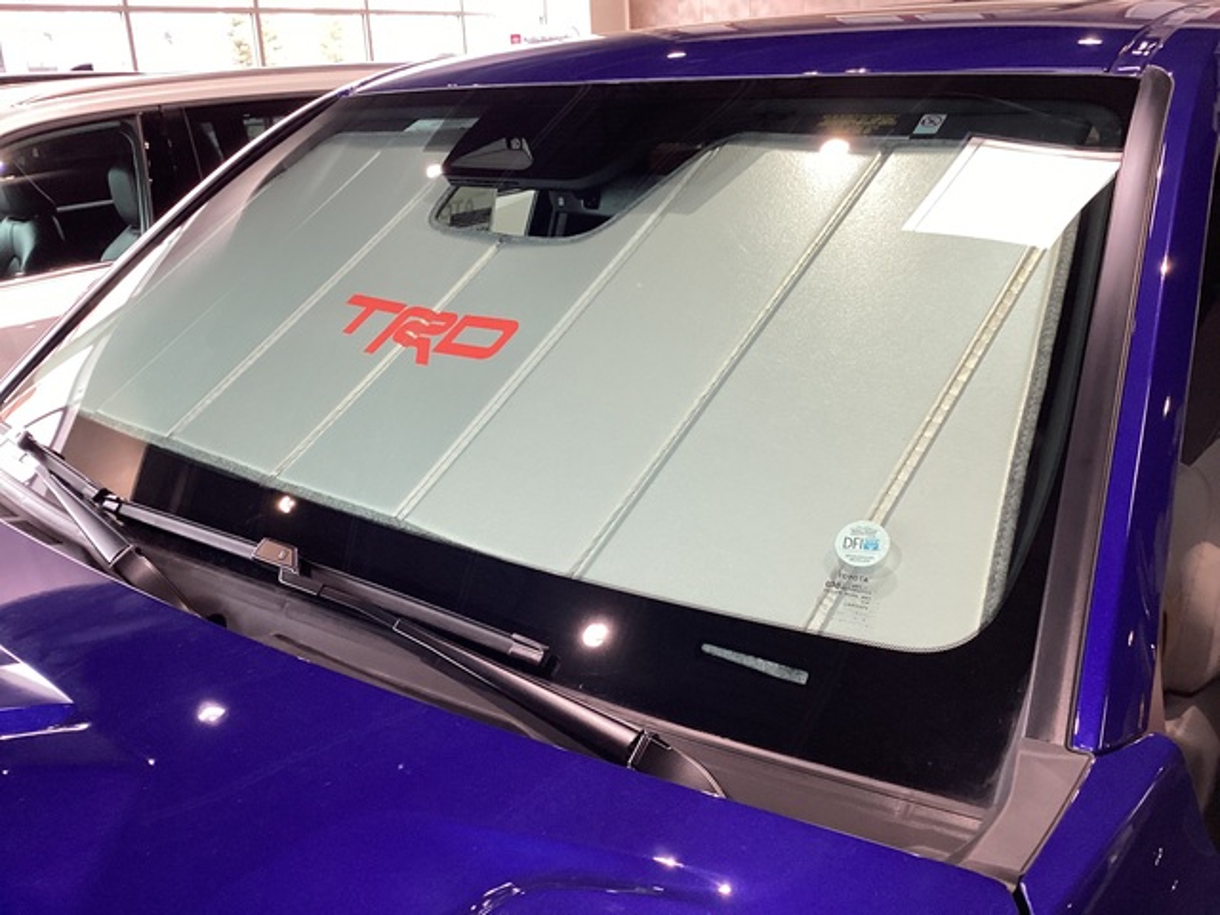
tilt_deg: -20.6
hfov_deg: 58.4
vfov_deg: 45.4
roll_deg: +1.9
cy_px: 458
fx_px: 1093
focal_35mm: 31
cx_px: 610
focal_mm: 3.3
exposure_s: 1/60
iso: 160
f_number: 2.4
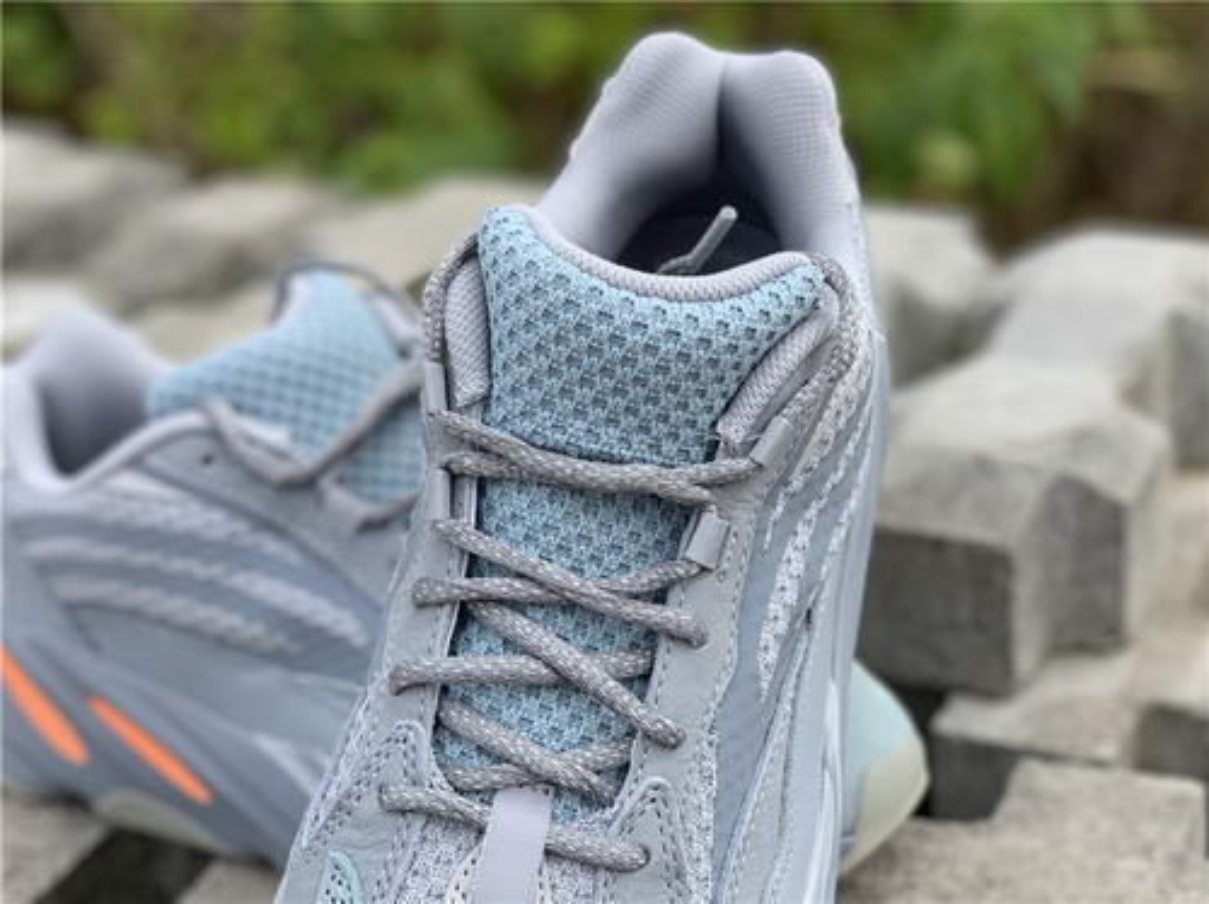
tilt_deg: -21.4
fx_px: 1814
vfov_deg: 28.0
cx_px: 604
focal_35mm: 52
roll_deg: +6.8
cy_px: 452
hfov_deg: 36.9
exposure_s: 1/551
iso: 16
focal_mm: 6
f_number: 2.4
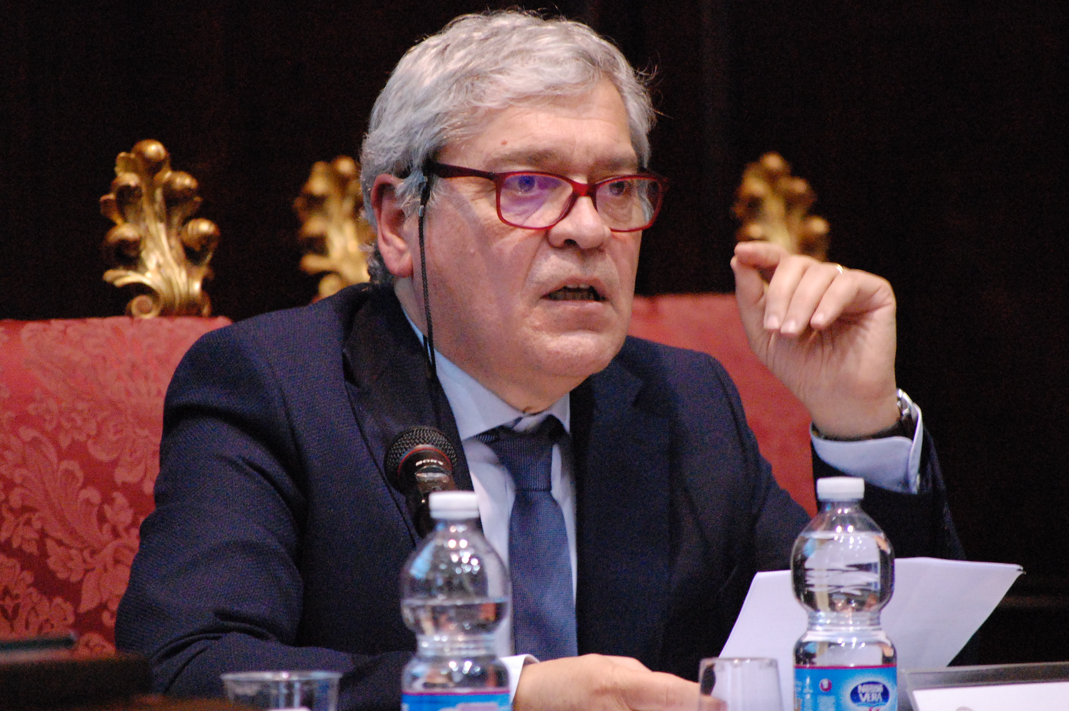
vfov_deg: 4.6
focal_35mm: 300
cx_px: 534
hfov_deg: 6.9
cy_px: 356
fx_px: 8900
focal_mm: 200
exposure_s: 1/25
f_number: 5.6
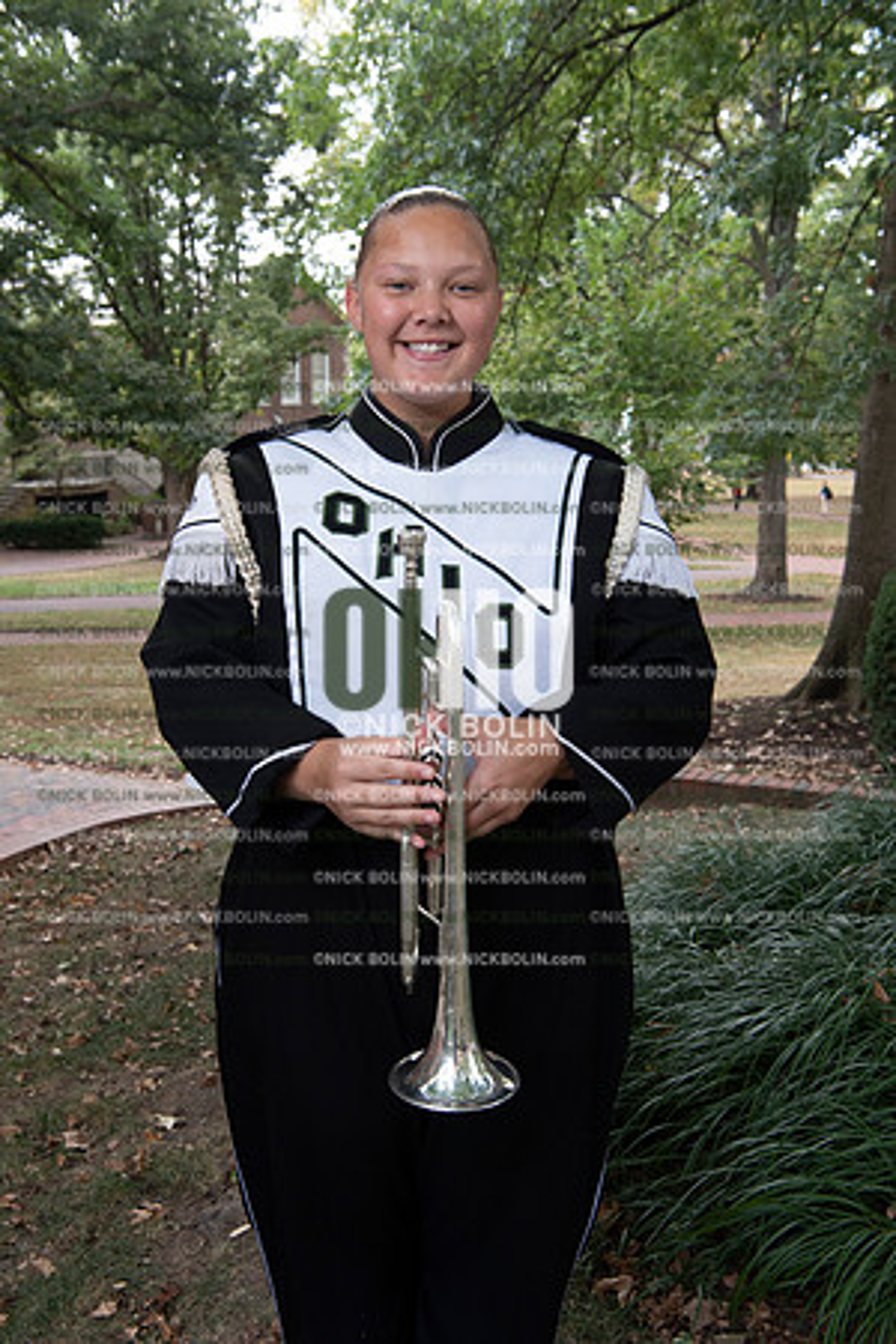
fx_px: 1568
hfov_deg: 31.9
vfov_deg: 46.4
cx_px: 448
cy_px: 672
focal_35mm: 42
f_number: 8
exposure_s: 1/100
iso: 800
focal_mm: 42
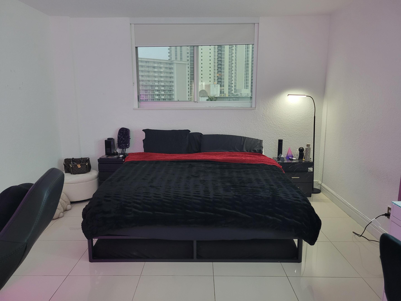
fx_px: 301
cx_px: 200
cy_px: 150
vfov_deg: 53.1
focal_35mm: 26
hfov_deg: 67.3
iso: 320
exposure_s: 1/40
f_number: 1.8
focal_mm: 5.4
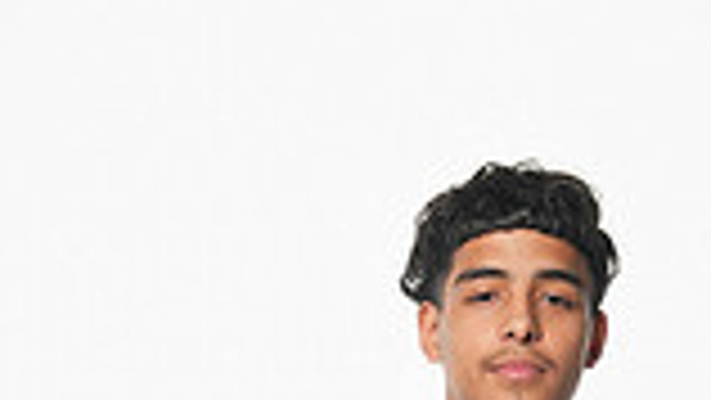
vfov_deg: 7.9
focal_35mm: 143
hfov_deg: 15.0
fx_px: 2697
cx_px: 410
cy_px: 953
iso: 500
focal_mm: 48
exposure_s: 1/125
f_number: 7.1
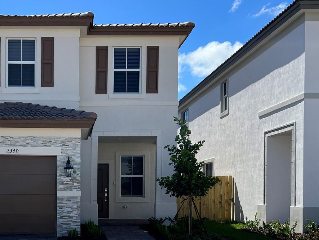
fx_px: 424
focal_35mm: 46
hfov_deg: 39.7
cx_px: 66
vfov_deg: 30.8
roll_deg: -0.1
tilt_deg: -1.1
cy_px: 192
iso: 50
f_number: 1.5
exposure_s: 1/5587
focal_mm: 5.7
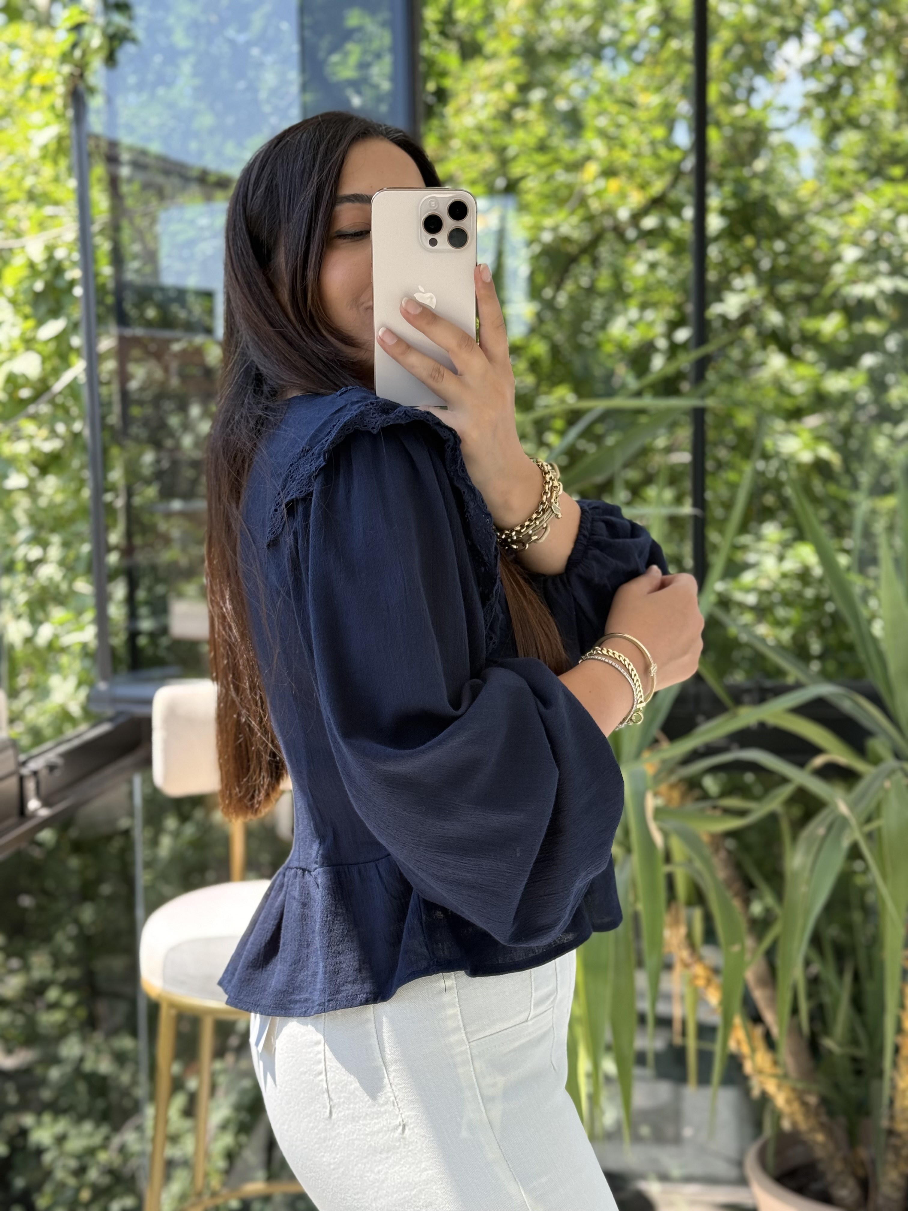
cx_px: 454
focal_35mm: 48
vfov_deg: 39.7
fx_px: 1679
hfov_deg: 30.3
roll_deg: +0.8
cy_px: 606
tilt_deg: -20.3
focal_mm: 6.76
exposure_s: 1/331
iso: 64
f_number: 1.78
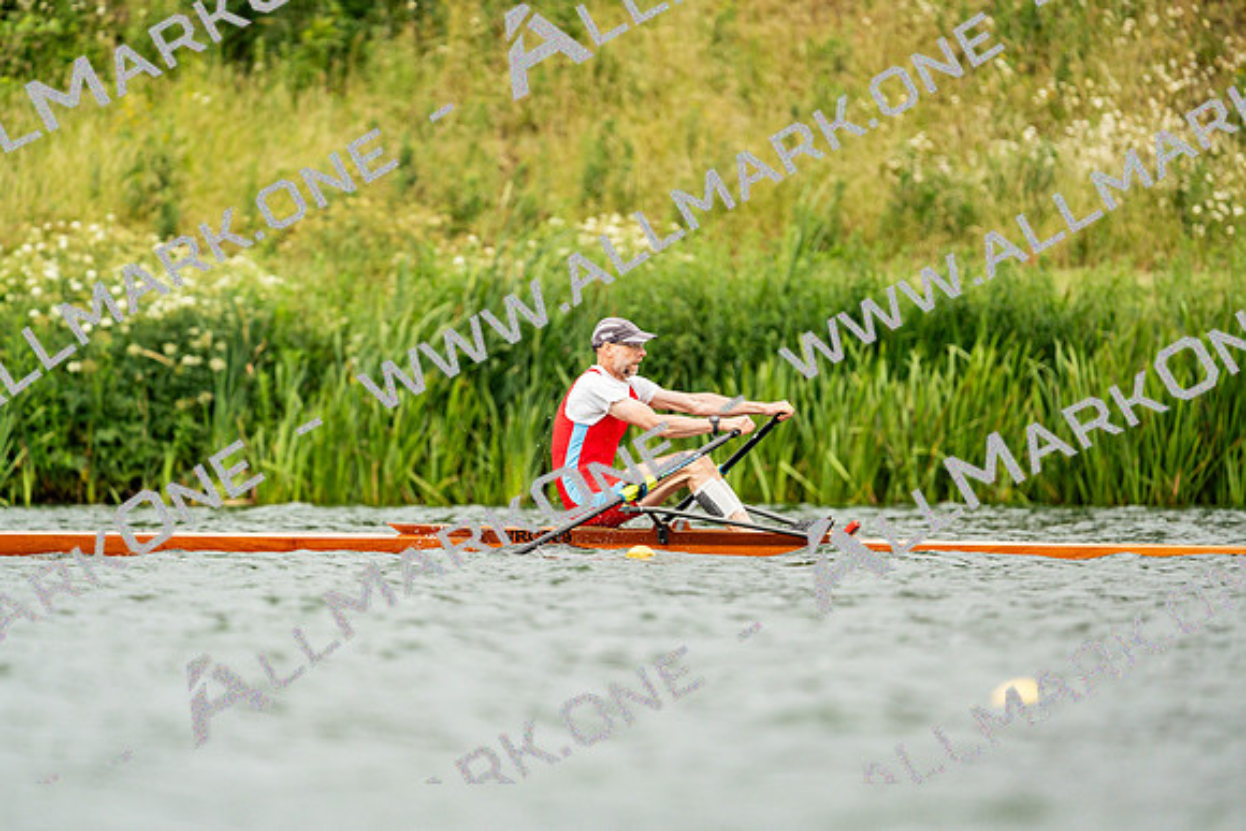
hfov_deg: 3.4
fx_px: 20771
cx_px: 623
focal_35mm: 600
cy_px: 416
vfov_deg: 2.3
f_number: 6.3
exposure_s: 1/2000
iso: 800
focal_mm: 600
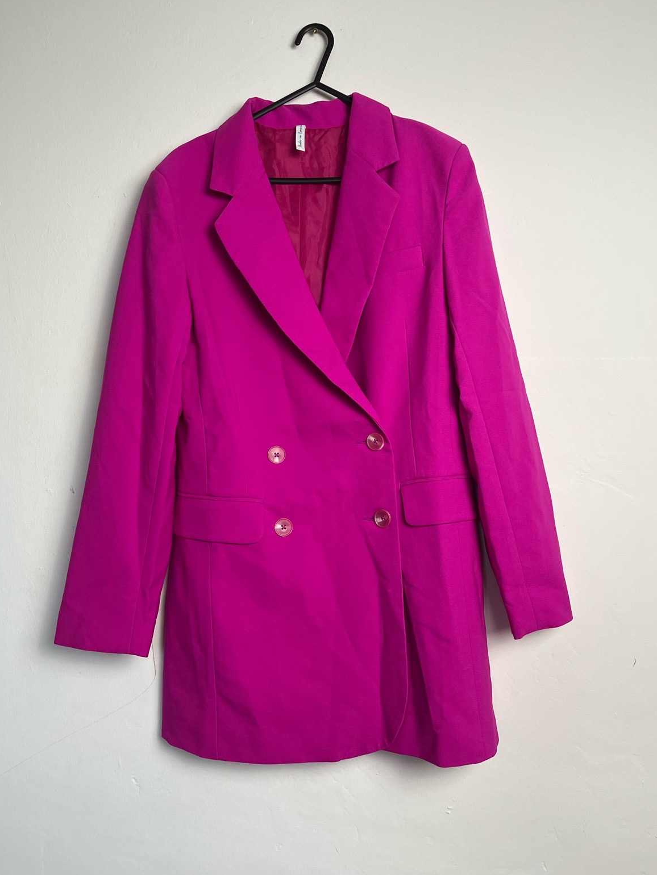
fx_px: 683
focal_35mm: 27
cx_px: 326
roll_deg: +2.6
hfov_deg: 51.4
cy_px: 425
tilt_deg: +1.1
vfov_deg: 65.3
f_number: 1.6
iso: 125
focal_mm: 5.1
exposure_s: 1/100
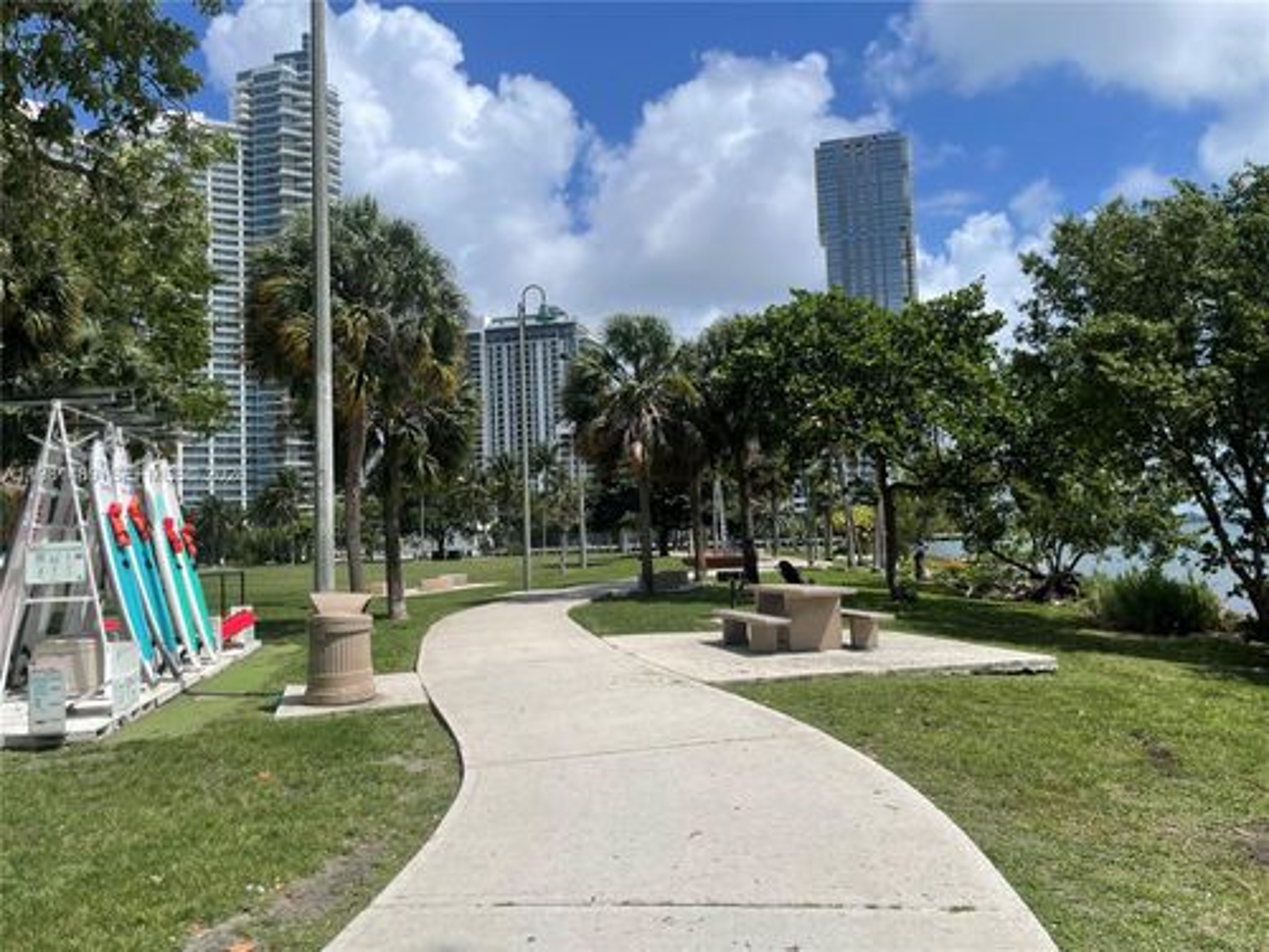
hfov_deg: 67.3
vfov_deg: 53.1
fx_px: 953
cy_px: 476
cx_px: 634
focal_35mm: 26
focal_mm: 4.2
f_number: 1.6
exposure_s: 1/5556
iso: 32
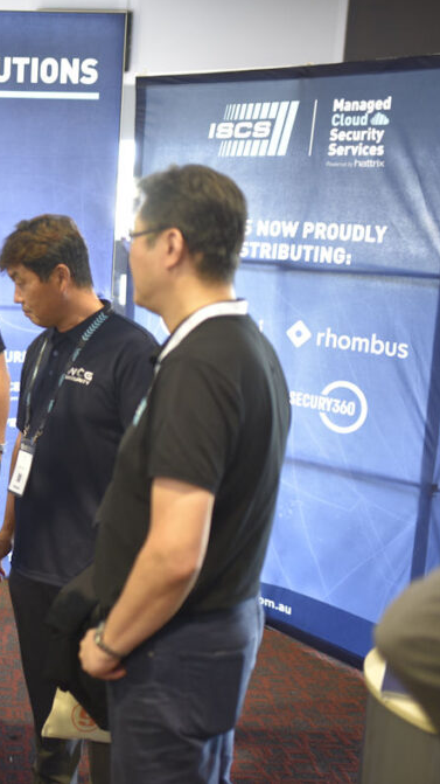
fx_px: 1163
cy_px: 387
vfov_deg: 37.2
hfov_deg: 19.7
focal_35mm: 56
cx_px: -138
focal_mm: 35
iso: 800
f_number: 1.6
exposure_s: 1/60
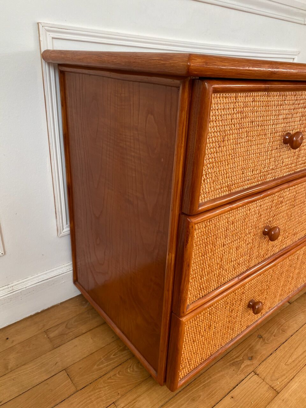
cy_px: 204
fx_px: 306
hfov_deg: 53.1
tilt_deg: -22.8
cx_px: 153
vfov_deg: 67.3
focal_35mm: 26
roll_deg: -2.2
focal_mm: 4.25
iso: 125
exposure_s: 1/113
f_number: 1.8
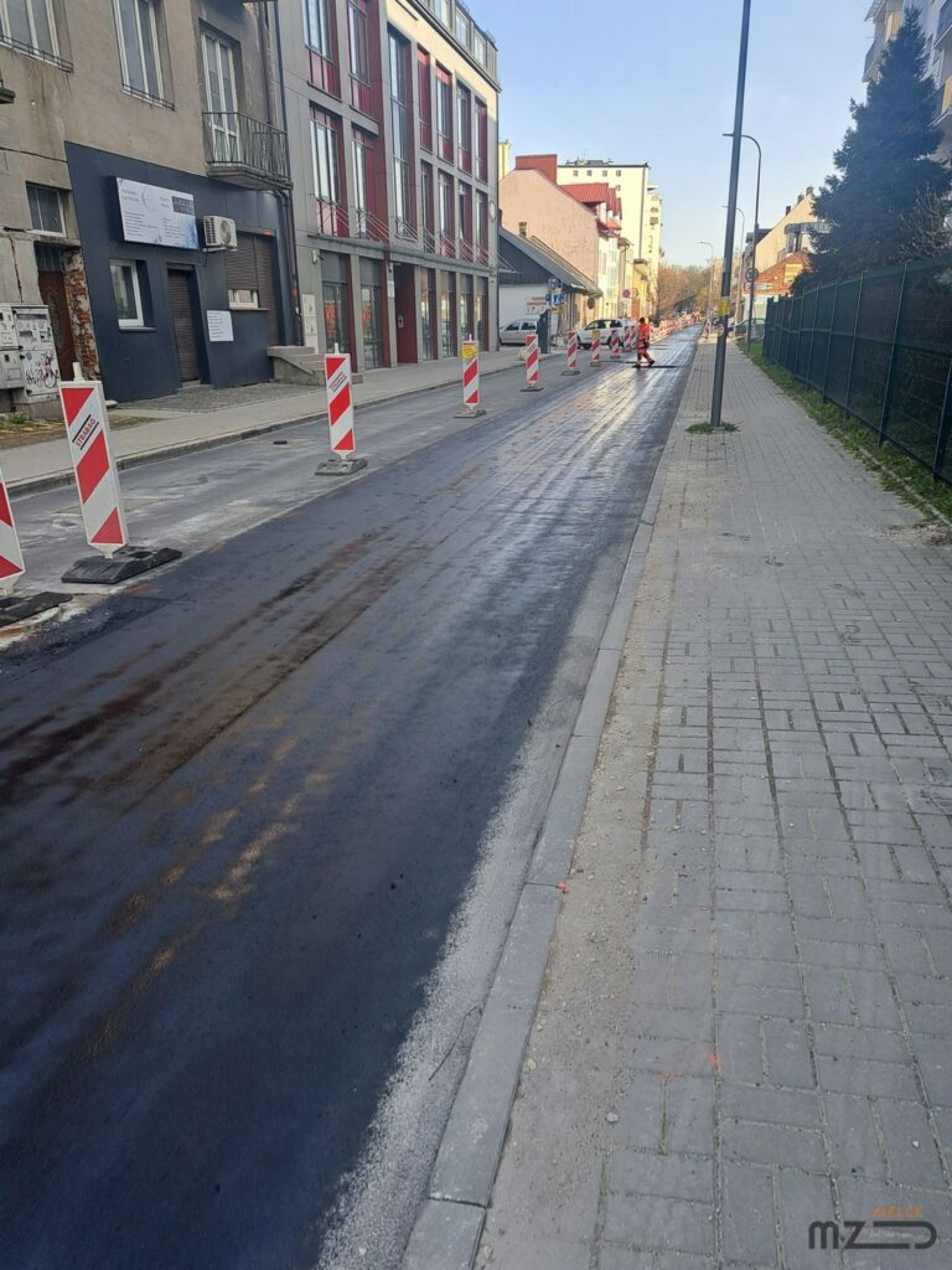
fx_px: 880
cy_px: 635
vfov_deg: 71.6
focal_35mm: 24
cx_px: 476
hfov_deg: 56.8
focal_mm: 5.23
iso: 50
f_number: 1.8
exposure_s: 1/263
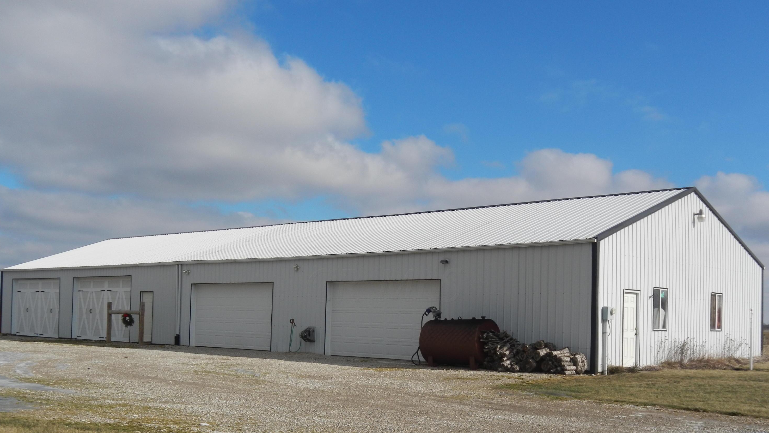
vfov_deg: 28.8
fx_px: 836
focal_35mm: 41
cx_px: 383
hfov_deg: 49.4
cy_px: 285
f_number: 7.2
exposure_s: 1/640
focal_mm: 6.8
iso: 125
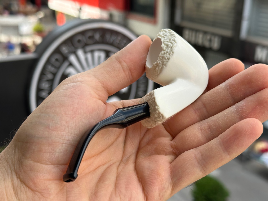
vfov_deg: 30.3
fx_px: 372
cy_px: 100
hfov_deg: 39.7
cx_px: 134
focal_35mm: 48
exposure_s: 1/751
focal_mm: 6.86
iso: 64
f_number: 1.78
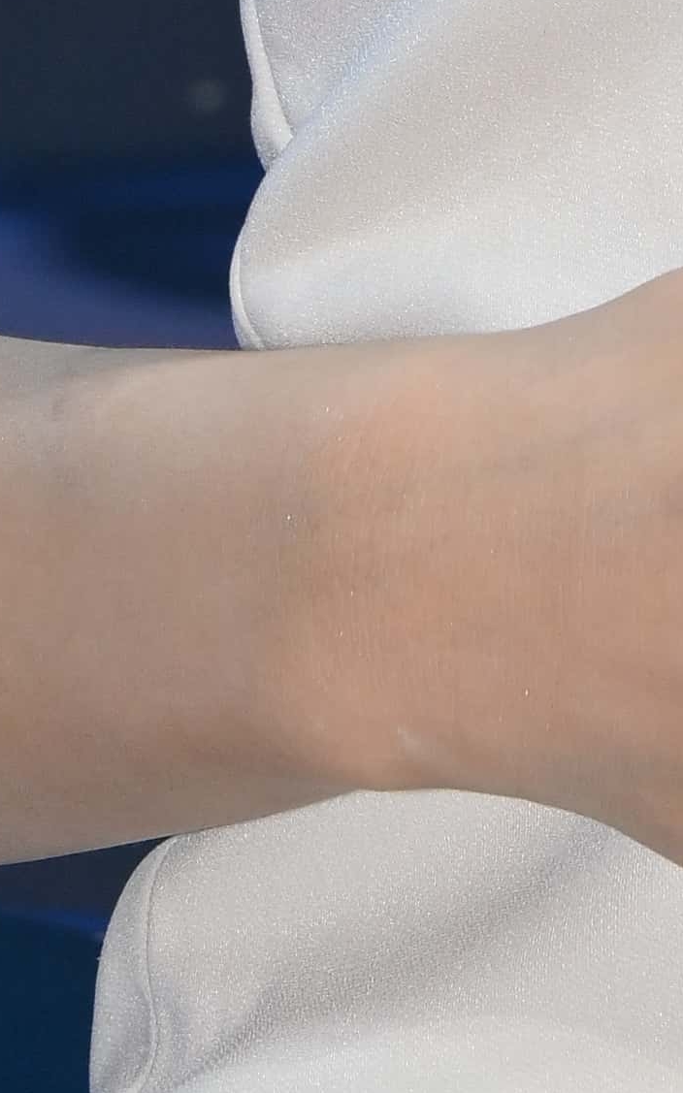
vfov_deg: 2.3
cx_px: 1477
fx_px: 26695
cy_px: -1829
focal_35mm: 896
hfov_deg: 1.5
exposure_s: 1/250
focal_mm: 120
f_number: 7.1
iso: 400
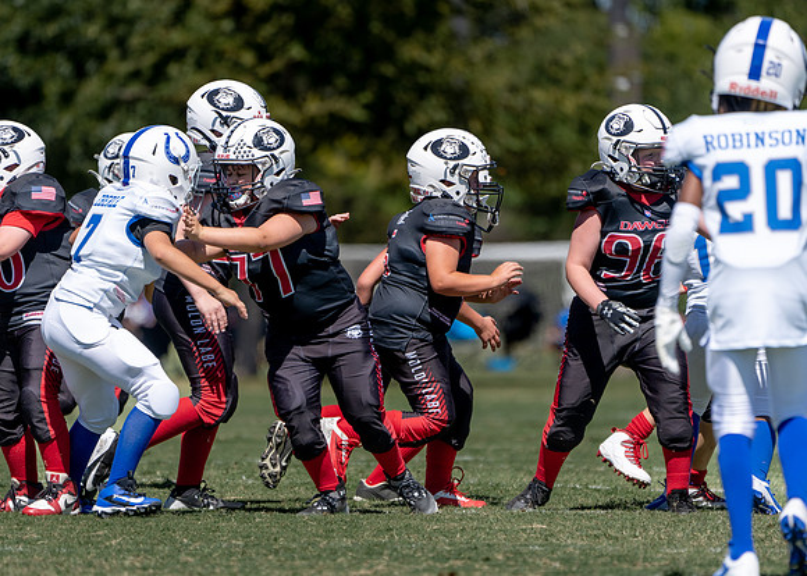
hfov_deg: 3.9
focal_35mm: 514
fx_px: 11772
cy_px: 281
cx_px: 366
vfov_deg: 2.8
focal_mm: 400
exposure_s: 1/1250
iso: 200
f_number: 5.6
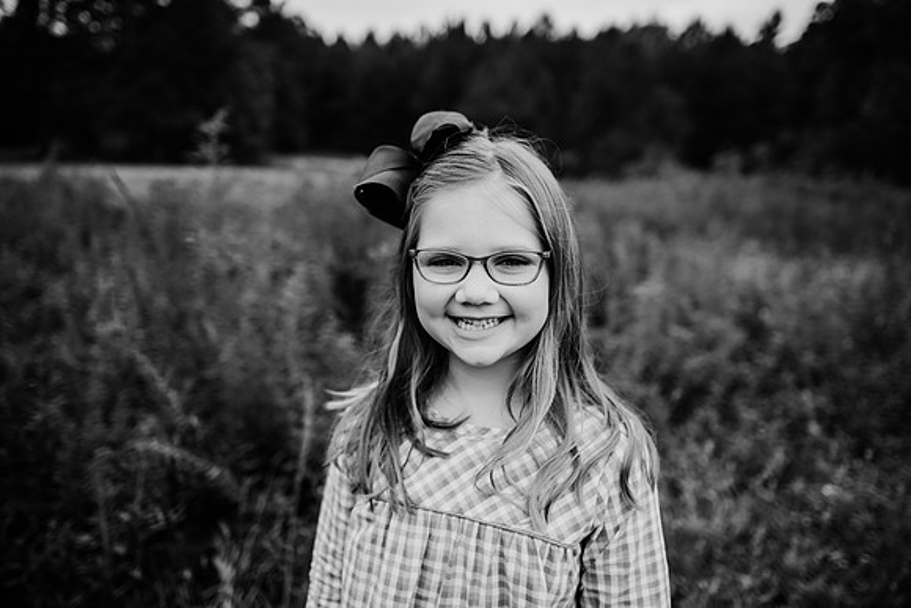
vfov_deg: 53.2
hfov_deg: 73.7
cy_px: 304
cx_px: 456
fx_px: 607
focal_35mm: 24
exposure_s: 1/800
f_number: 2.2
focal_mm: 24
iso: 125
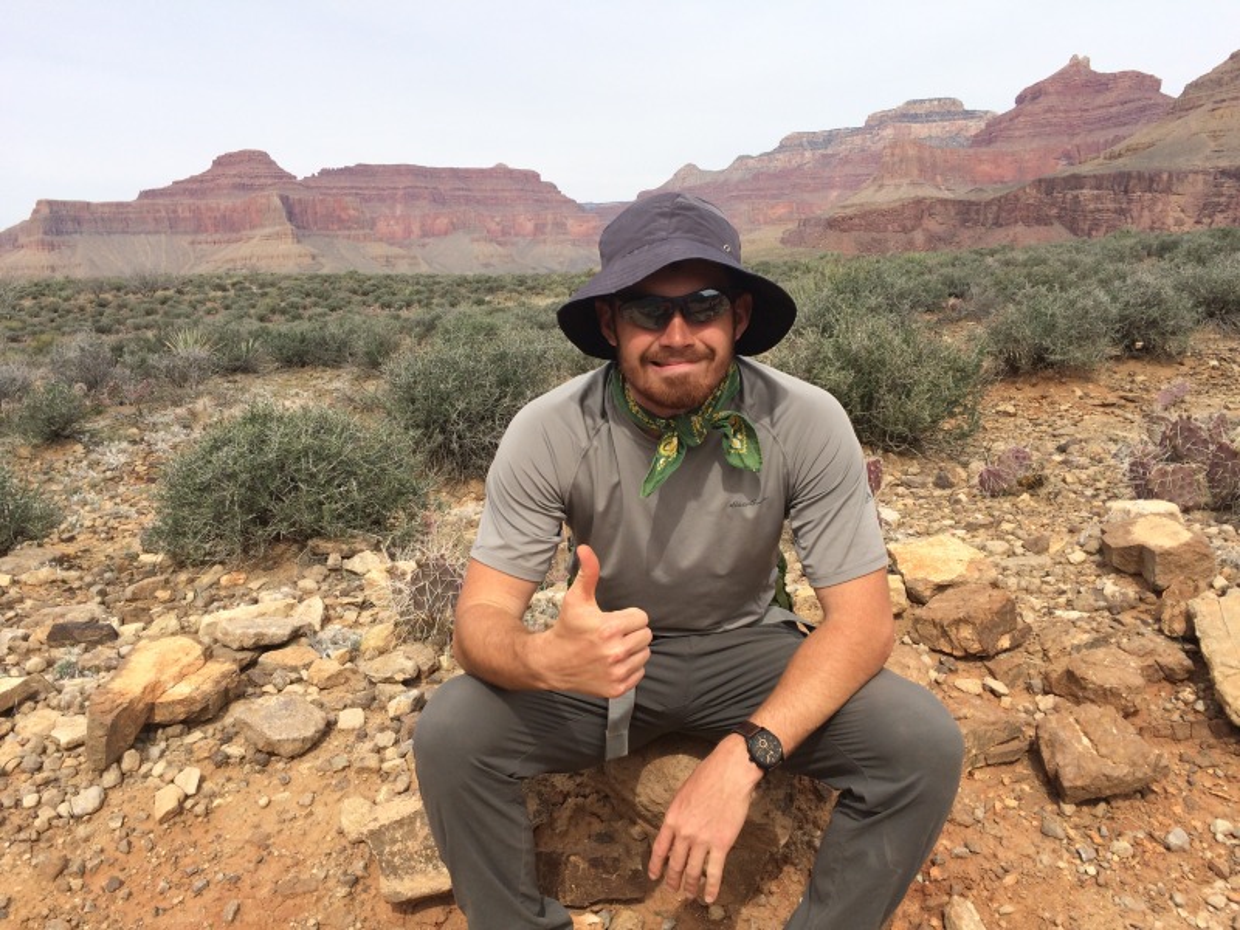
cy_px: 465
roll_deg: +0.0
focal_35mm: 29
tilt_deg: -11.8
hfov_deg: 61.7
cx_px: 620
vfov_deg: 48.2
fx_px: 1039
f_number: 2.2
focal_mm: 4.15
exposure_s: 1/2160
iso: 32
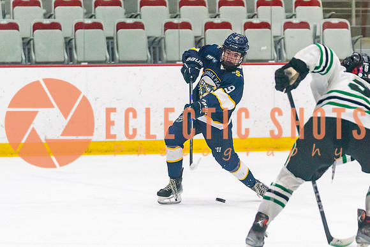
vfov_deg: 6.0
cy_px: 130
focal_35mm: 230
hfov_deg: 8.9
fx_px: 2368
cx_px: 212
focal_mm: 103
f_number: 2.8
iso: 4000
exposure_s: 1/1600
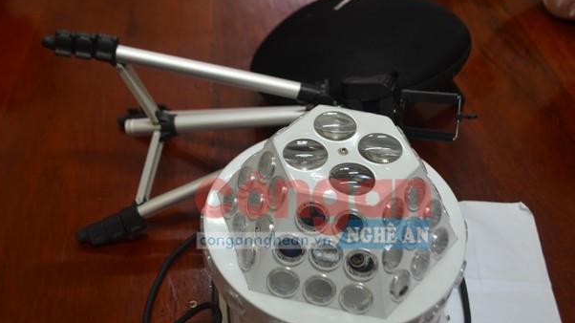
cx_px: 285
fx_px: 610
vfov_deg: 29.6
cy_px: 182
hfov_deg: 50.5
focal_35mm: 40
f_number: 4
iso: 500
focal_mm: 24
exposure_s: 1/15
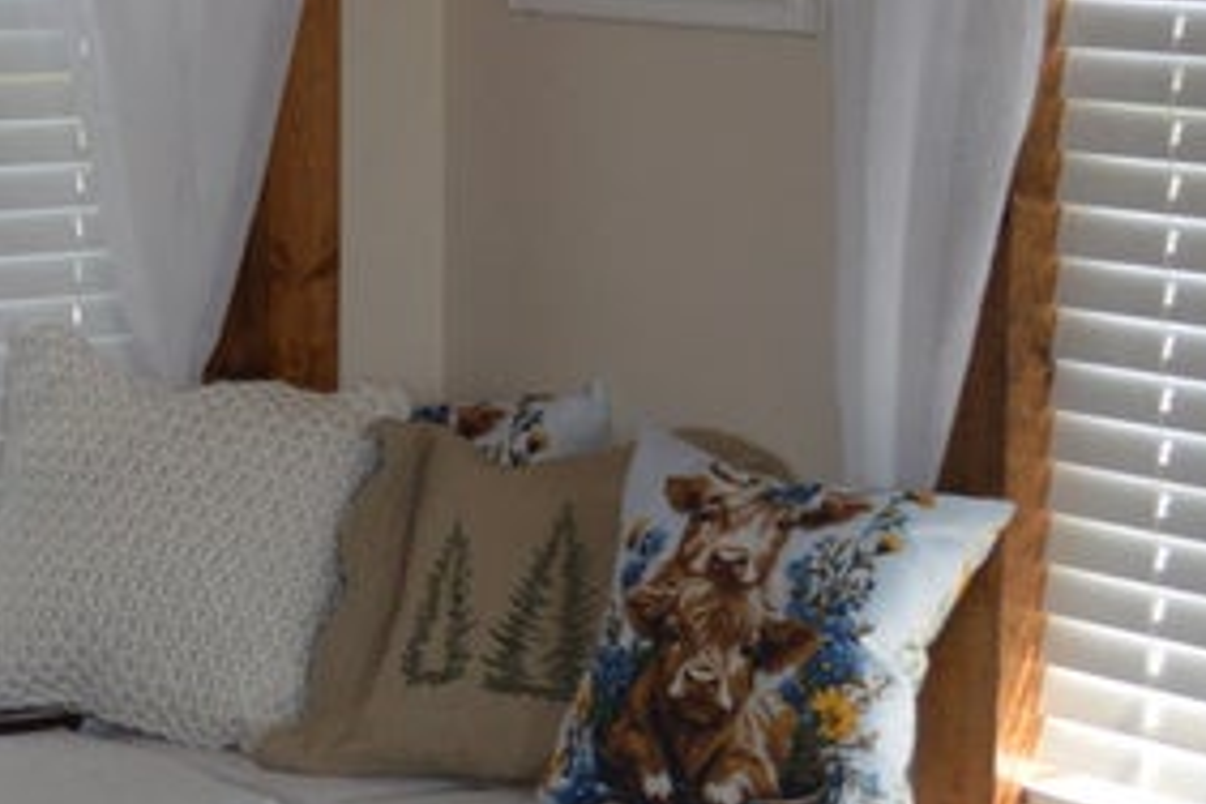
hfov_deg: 15.1
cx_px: -66
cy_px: 338
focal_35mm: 133
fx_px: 4455
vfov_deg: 10.3
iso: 360
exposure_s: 1/125
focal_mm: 26
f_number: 4.2
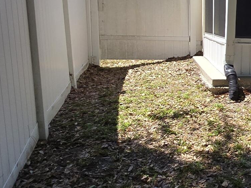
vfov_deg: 28.0
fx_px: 377
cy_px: 91
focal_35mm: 52
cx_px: 317
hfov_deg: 30.1
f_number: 2.2
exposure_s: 1/1354
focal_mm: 2.2
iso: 50
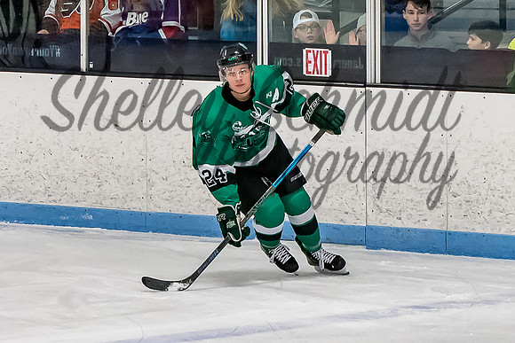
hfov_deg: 5.4
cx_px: 198
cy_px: 160
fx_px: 5499
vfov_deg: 3.6
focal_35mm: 384
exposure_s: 1/800
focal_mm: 92
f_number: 4
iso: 2500
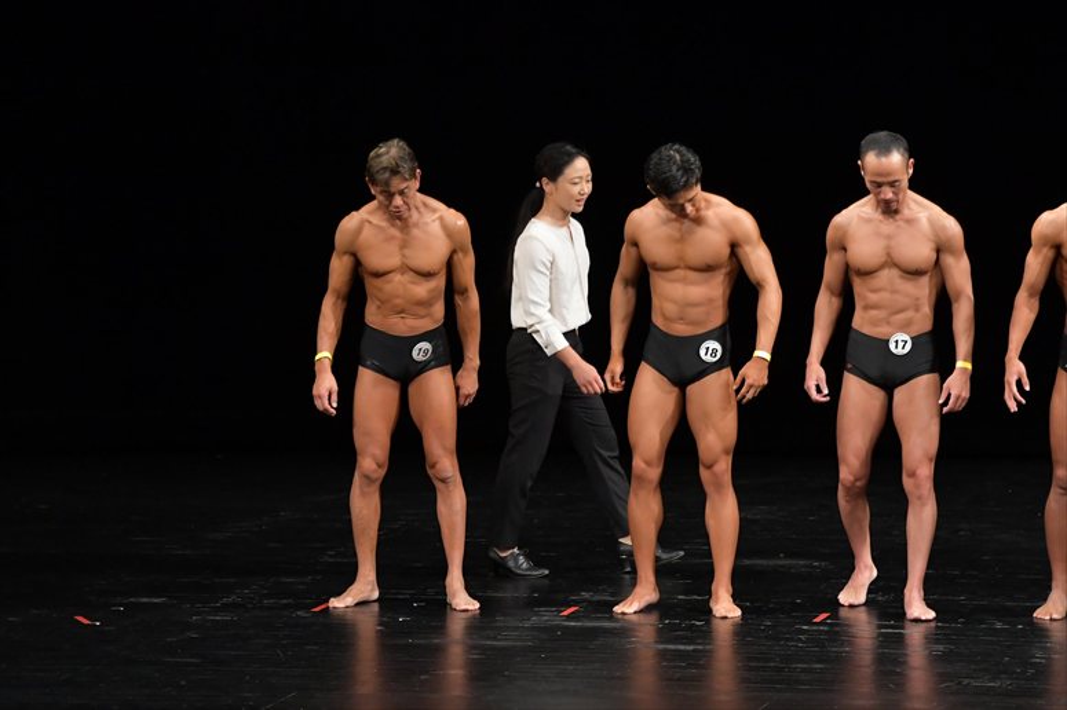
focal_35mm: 225
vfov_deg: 6.1
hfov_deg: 9.2
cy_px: 355
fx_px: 6666
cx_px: 534
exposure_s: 1/400
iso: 3200
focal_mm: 150
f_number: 5.6
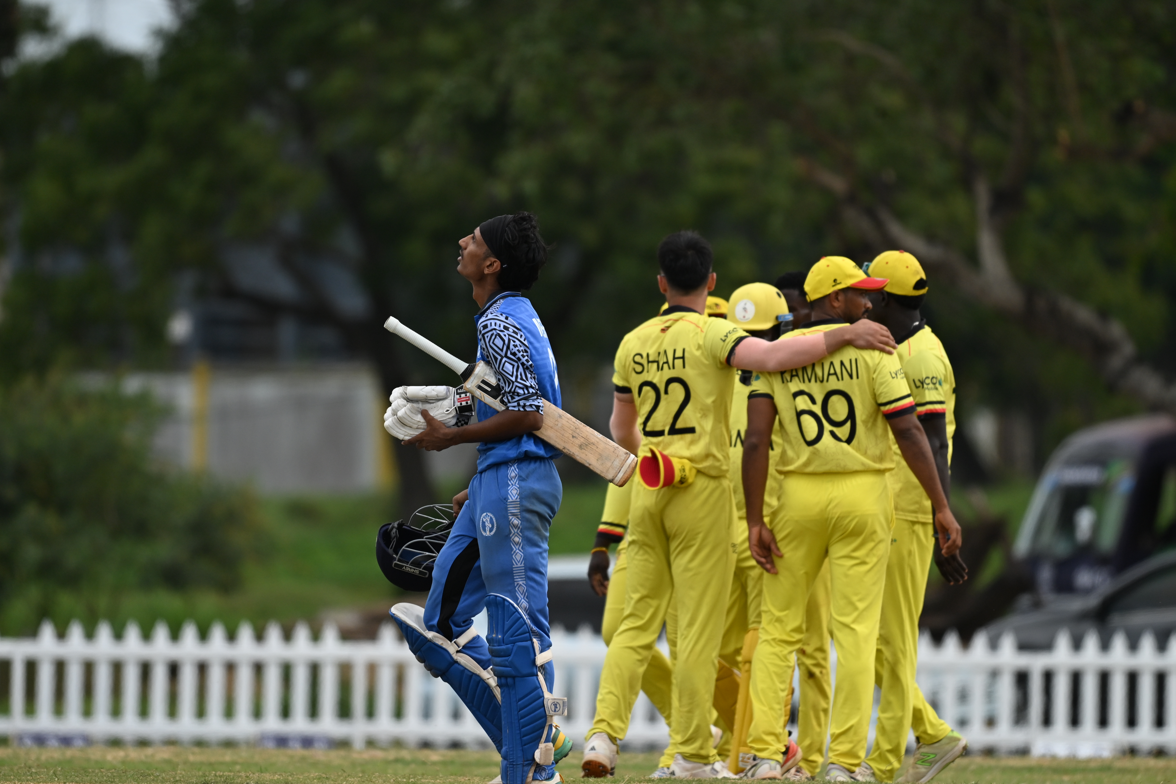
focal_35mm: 664
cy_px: 407
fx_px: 21688
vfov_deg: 2.1
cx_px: 635
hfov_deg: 3.1
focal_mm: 600
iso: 500
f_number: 6.3
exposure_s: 1/1250
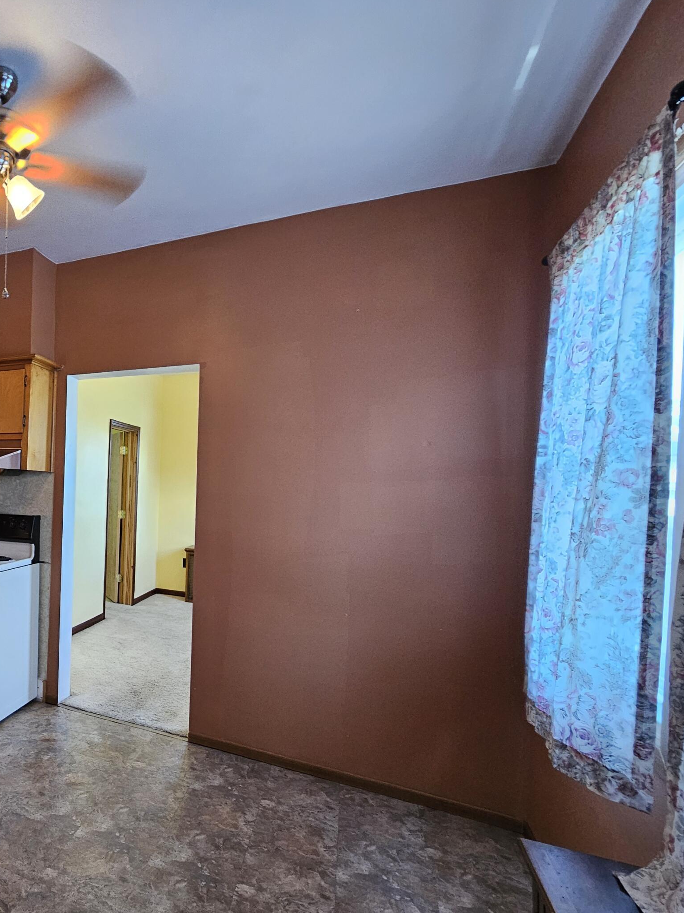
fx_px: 501
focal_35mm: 19
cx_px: 35
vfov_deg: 84.5
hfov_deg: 56.3
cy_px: 488
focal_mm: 2.2
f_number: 2.2
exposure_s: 1/60
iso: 320
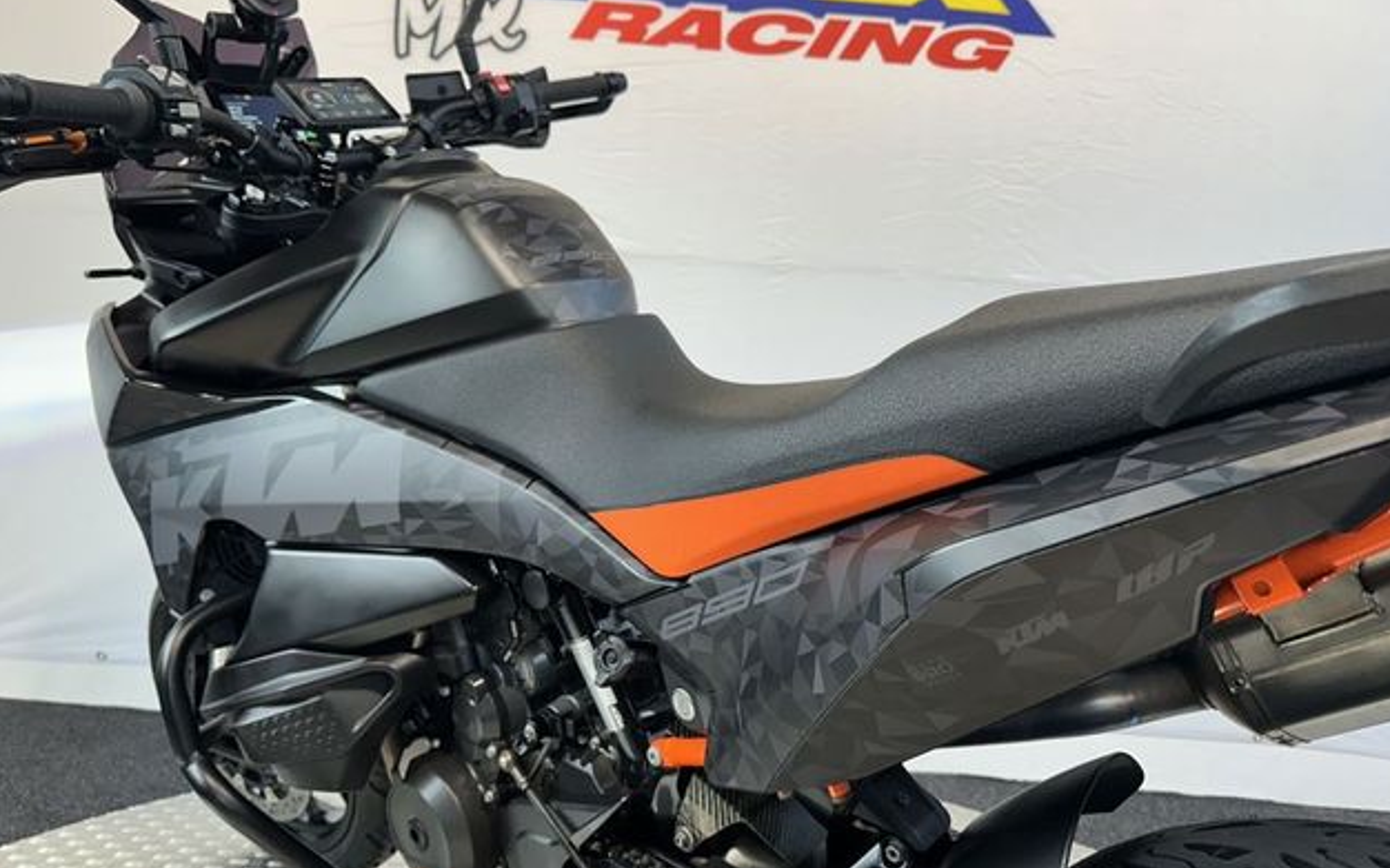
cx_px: 704
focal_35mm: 26
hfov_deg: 70.4
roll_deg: -4.8
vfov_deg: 47.6
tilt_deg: -2.2
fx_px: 985
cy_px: 442
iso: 80
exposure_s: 1/100
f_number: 1.78
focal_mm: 6.86
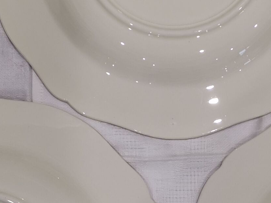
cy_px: 101
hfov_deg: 16.5
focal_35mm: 119
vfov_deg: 12.5
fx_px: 932
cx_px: 164
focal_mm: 5.58
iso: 80
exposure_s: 1/60
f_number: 1.8
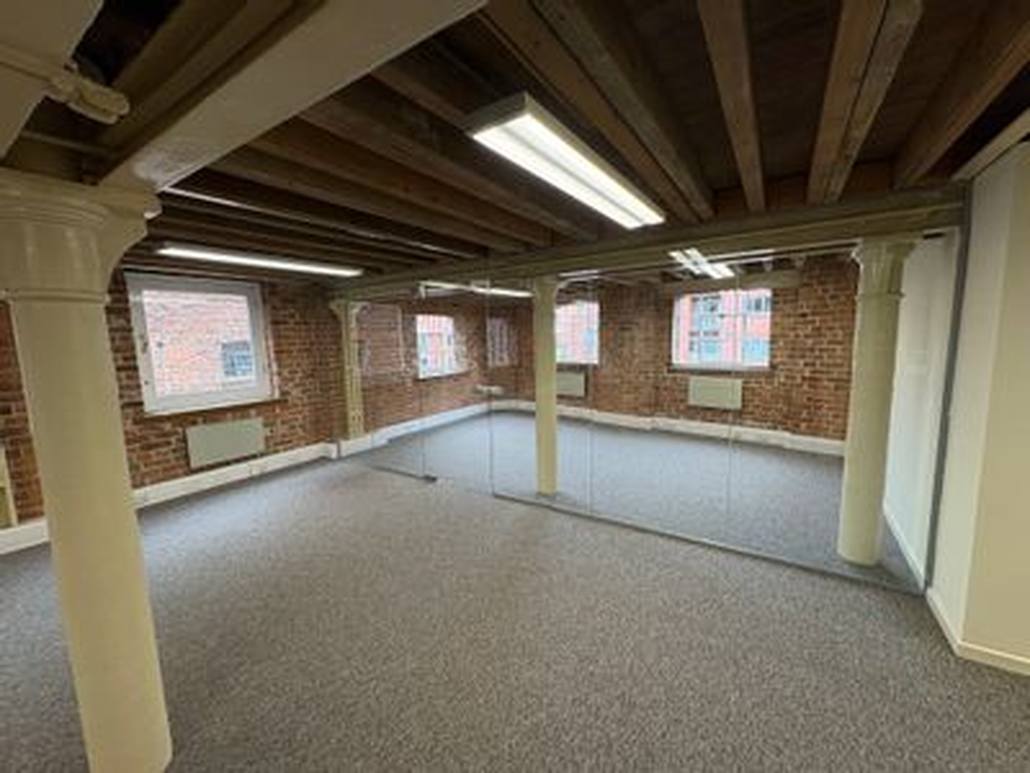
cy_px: 386
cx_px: 515
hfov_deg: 102.1
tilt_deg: -6.7
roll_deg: +1.9
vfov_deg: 85.7
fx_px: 417
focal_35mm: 14
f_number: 2.2
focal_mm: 2.22
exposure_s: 1/100
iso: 160
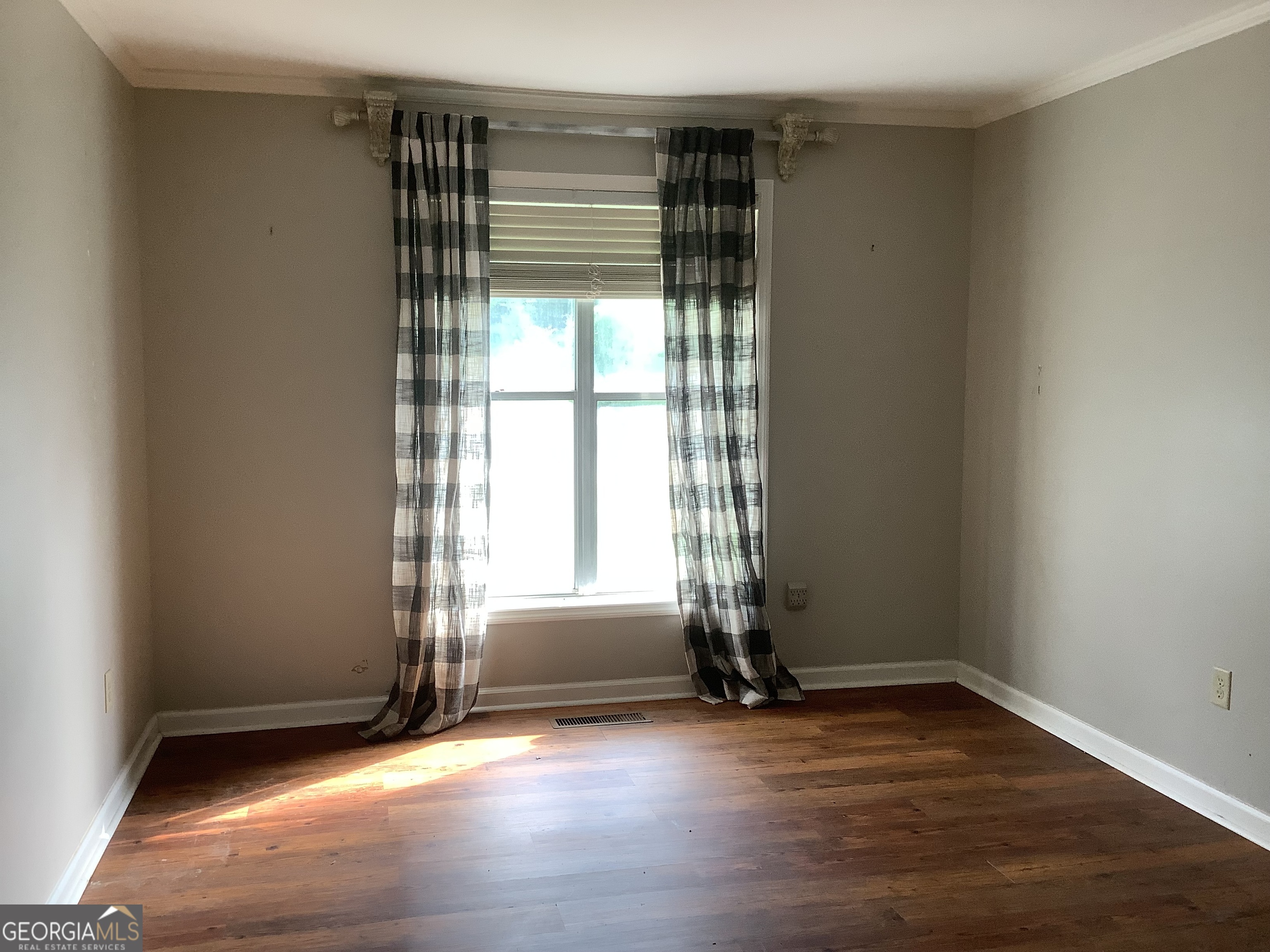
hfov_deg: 58.4
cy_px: 476
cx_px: 635
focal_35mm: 31
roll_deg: +0.4
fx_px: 1137
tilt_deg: -6.5
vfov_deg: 45.4
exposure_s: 1/60
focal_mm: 3.3
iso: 64
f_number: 2.4
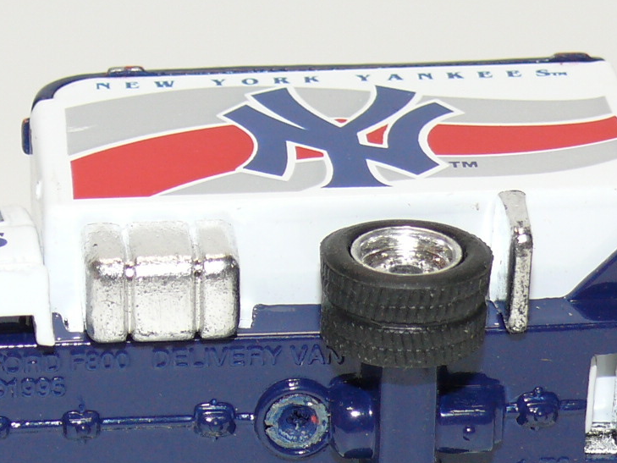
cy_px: 310
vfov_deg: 7.8
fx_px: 3405
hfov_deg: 10.3
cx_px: 167
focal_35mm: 191
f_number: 4
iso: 100
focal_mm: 12.3
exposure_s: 1/30
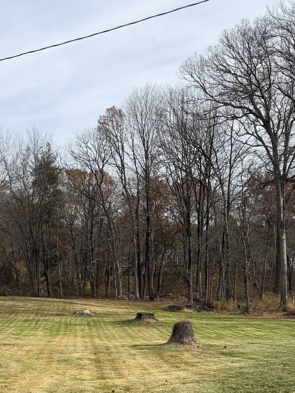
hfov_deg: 31.4
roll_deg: +0.0
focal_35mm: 45
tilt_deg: -5.1
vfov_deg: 40.3
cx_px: 61
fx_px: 511
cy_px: 316
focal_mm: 6.76
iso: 80
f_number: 1.78
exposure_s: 1/3425
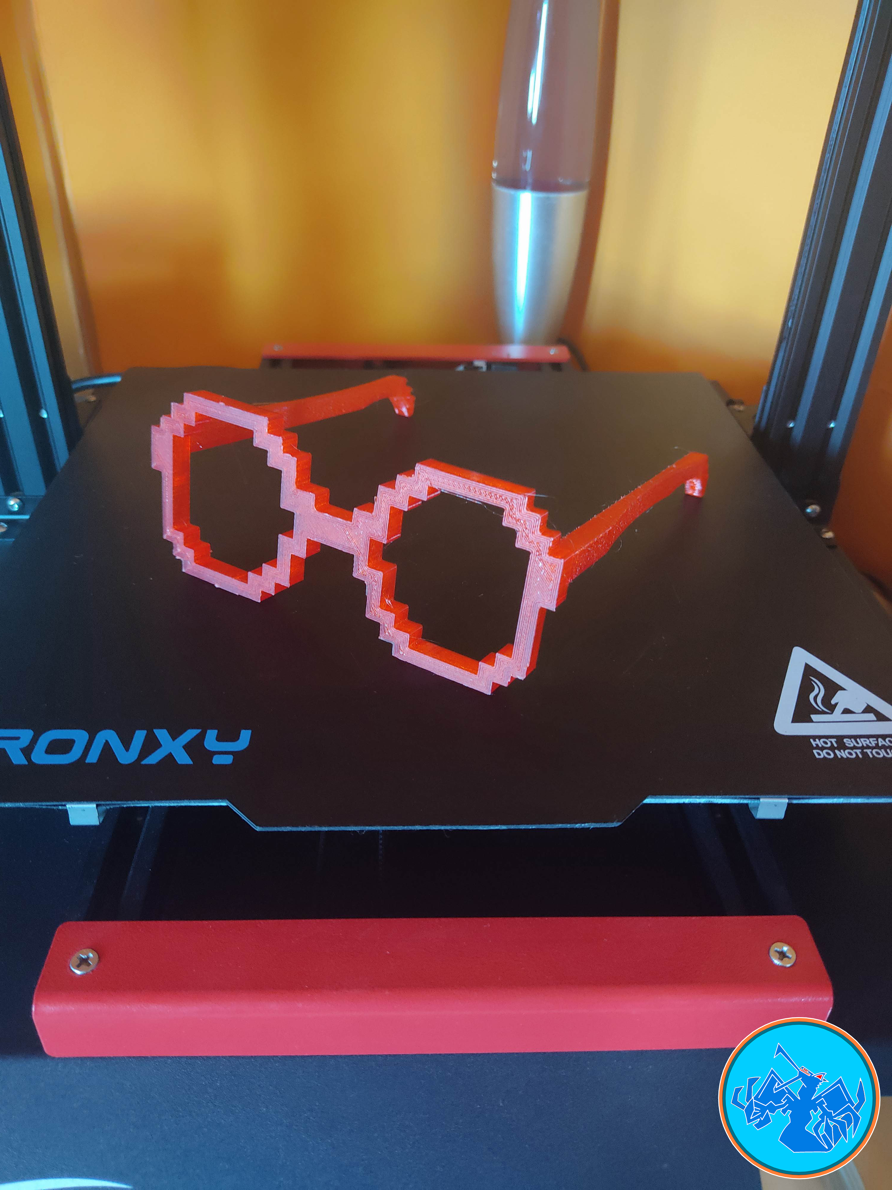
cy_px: 595
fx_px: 893
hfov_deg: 53.1
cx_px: 446
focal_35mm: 26
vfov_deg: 67.3
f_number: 1.79
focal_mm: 4.74
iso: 2387
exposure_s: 1/17
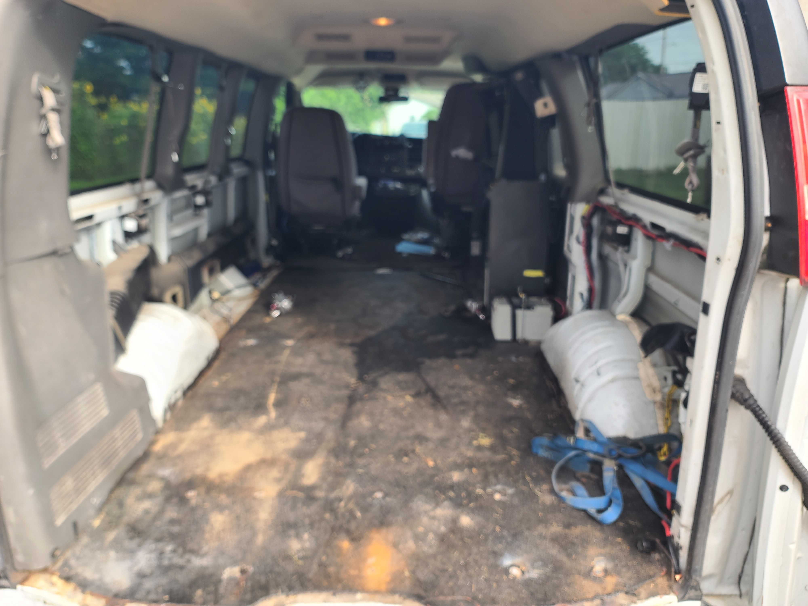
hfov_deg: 69.4
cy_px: 303
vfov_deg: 54.9
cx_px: 404
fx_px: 584
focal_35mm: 25
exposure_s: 1/120
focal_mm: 7
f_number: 1.8
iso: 32
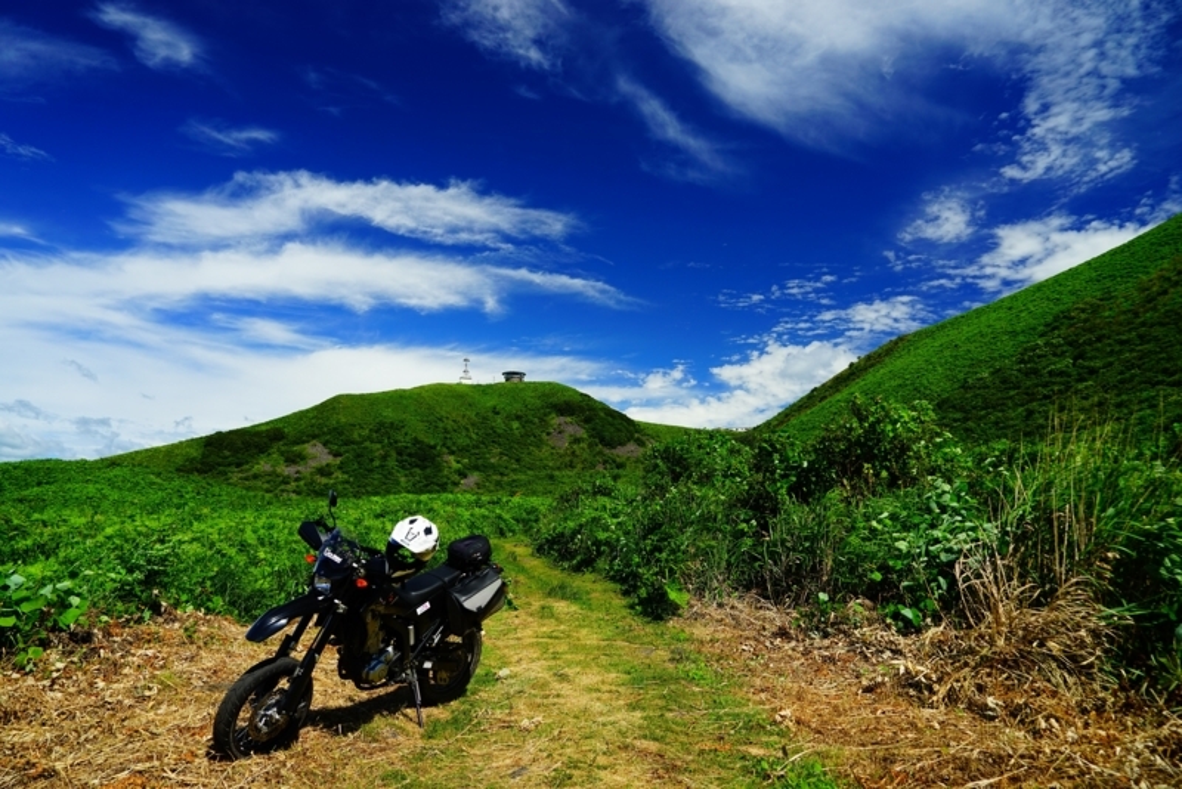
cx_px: 591
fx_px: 788
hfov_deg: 73.7
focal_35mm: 24
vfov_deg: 53.2
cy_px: 394
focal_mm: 24
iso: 100
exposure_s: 1/90
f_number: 8
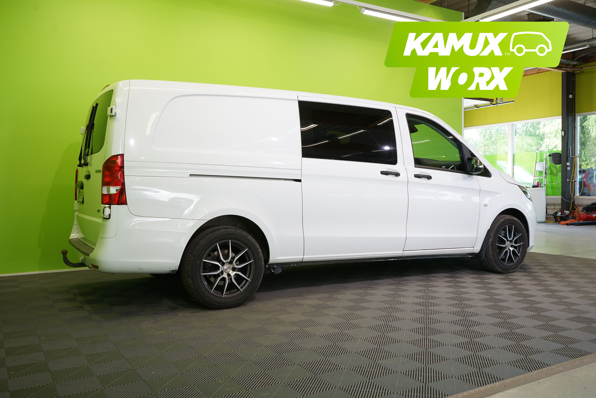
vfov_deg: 42.3
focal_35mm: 31
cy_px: 199
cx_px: 298
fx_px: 513
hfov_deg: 60.3
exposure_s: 1/40
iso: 400
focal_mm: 31
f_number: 6.3
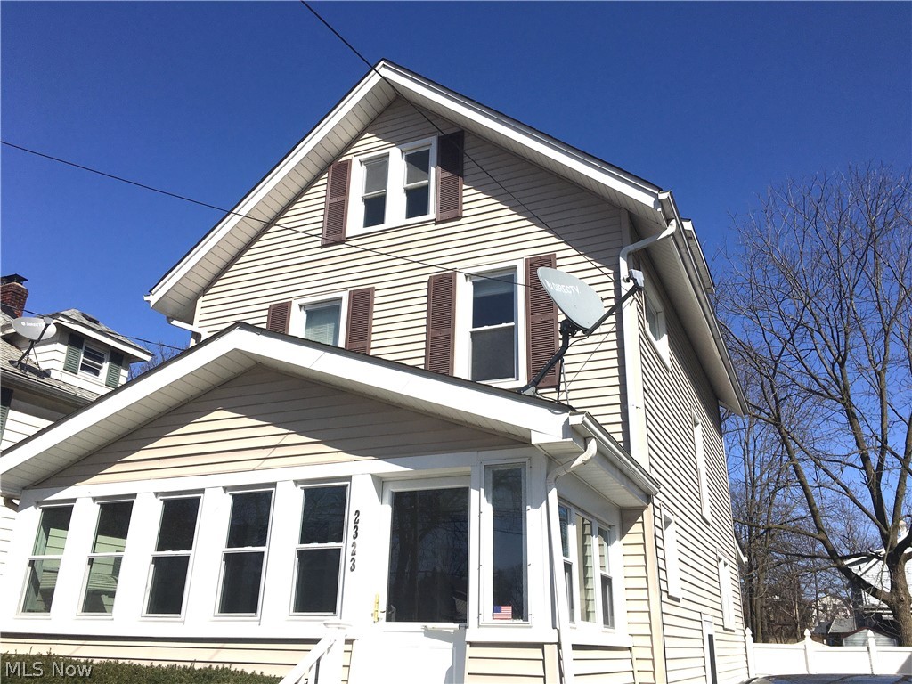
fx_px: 764
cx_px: 456
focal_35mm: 29
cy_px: 342
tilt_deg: +22.6
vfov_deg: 48.2
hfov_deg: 61.7
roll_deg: -2.2
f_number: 2.2
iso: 25
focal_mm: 4.15
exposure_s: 1/4049
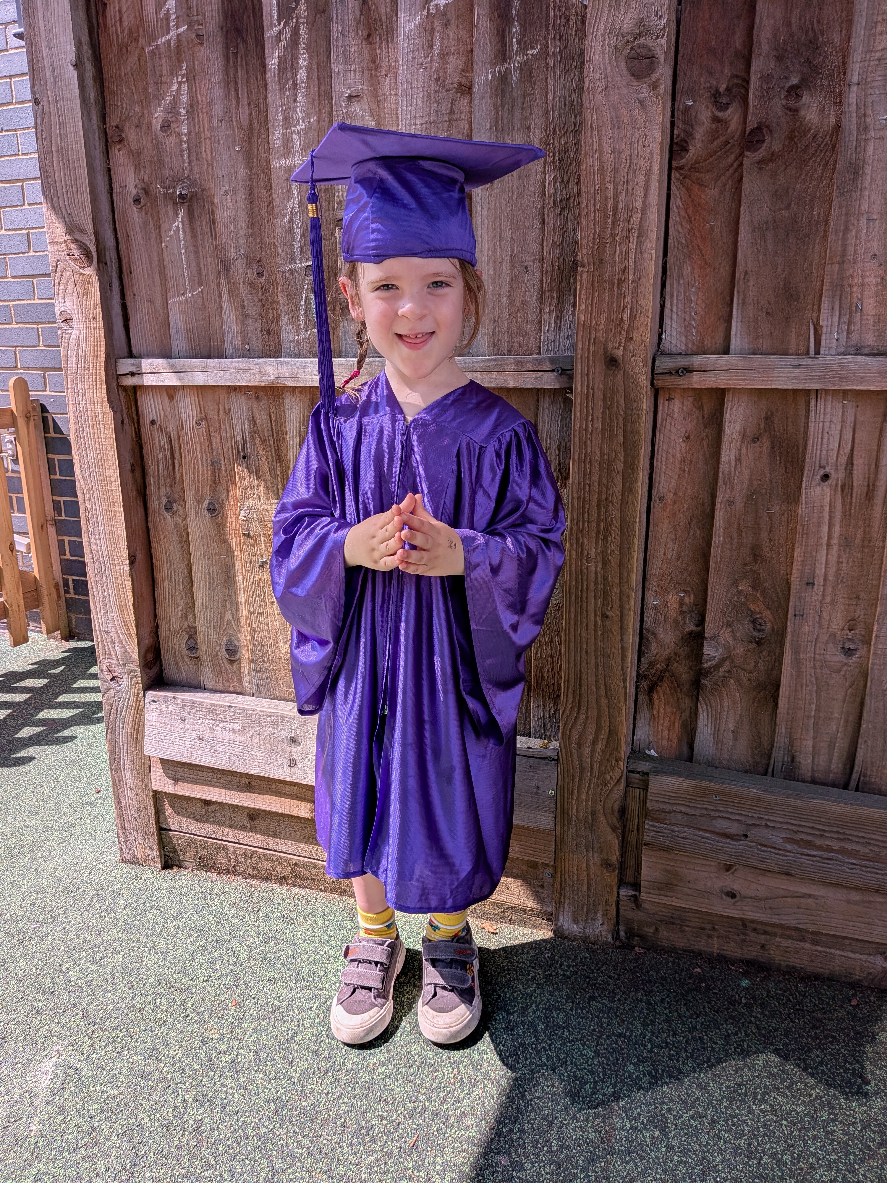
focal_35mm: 24
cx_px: 444
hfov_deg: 56.8
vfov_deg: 71.6
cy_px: 592
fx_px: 820
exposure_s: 1/4831
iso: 28
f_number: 1.7
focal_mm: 4.53
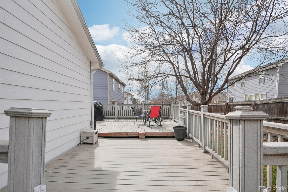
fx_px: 132
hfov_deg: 95.0
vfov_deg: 72.0
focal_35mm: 16
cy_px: 96
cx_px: 144
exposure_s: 1/500
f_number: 8
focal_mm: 11
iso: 100
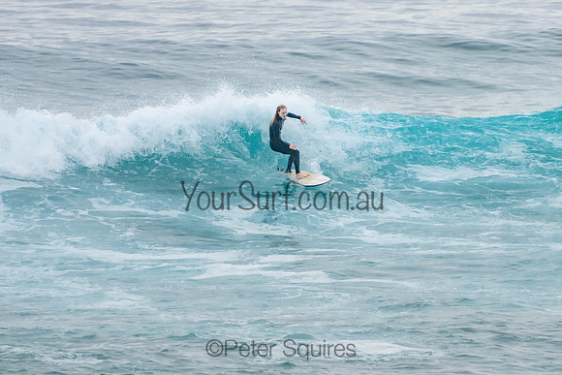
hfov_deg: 3.8
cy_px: 136
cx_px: 345
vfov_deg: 2.5
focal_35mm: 549
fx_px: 8579
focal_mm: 400
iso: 500
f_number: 5.6
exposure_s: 1/1250
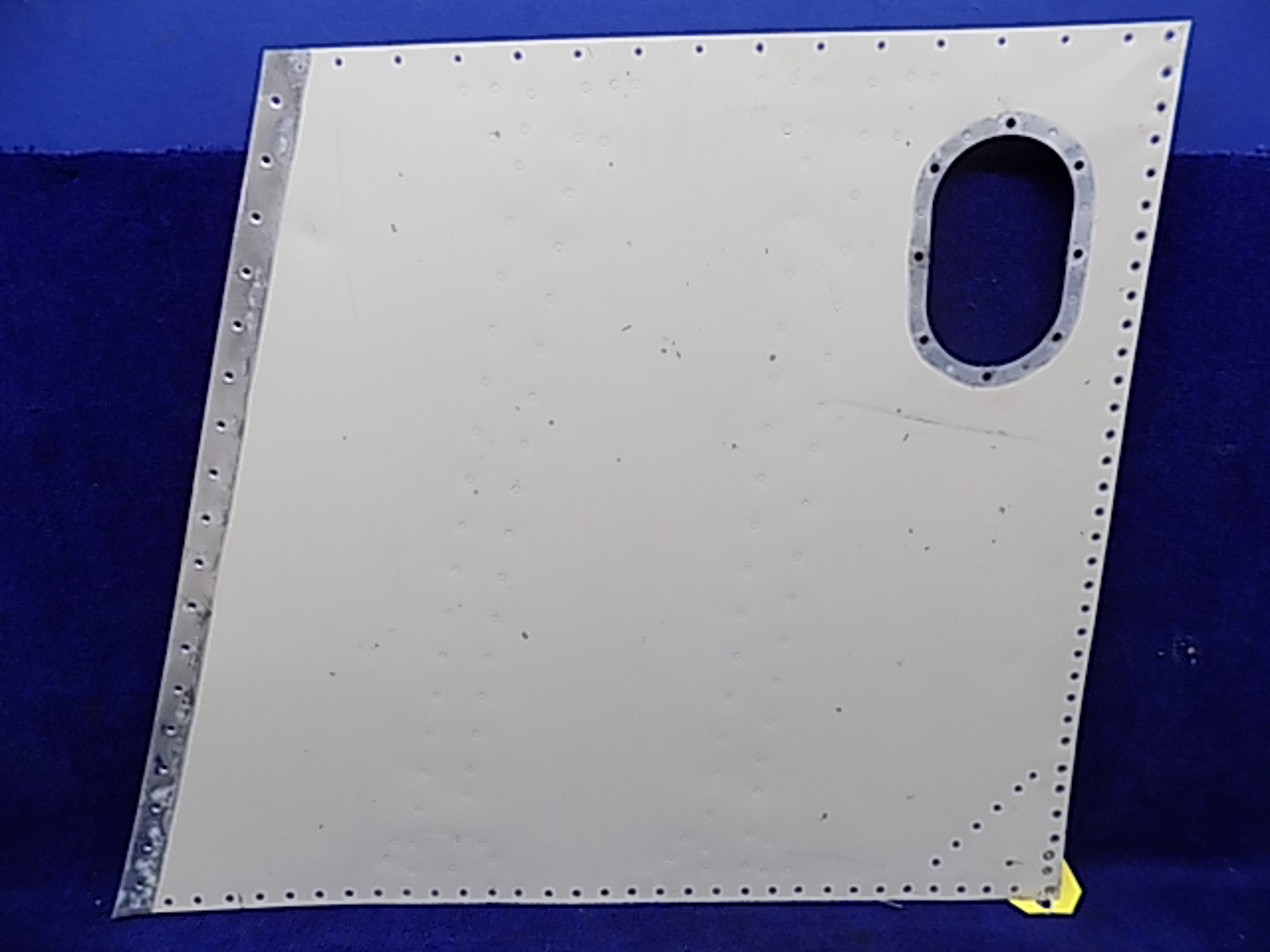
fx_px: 844
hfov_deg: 73.9
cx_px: 635
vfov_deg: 58.9
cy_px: 476
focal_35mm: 23
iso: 160
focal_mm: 4
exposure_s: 1/30
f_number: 3.1
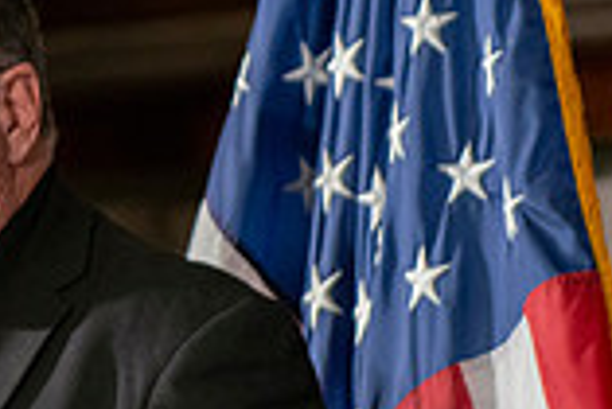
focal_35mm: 909
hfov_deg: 2.3
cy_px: 157
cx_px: -199
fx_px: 15467
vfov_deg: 1.5
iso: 1000
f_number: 3.5
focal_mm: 200
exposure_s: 1/160
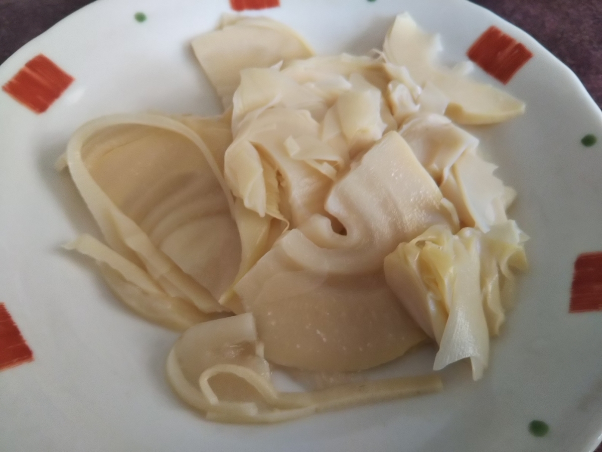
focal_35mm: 30
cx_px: 301
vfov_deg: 46.8
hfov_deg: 60.0
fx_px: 522
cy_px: 226
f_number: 2.2
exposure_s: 1/30
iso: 80
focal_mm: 4
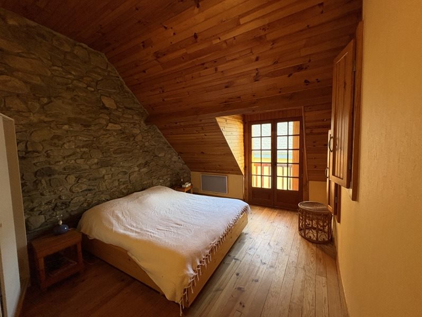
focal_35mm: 14
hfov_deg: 102.1
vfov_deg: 85.7
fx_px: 171
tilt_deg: -5.1
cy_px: 158
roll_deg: +1.8
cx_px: 211
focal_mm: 2.22
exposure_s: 1/100
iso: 400
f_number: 2.2
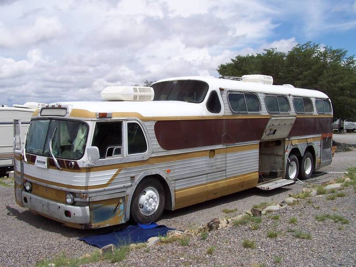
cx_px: 178
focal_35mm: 38
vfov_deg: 37.7
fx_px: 391
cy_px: 134
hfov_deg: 49.0
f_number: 5.6
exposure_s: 1/500
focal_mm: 6.3
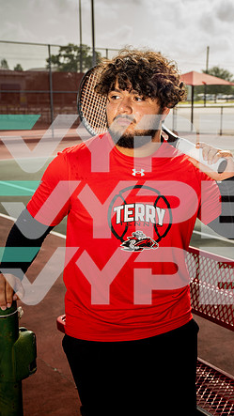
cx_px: 125
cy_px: 210
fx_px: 552
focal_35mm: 50
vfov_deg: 41.3
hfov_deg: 23.9
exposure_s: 1/250
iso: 50
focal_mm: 47
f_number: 6.3
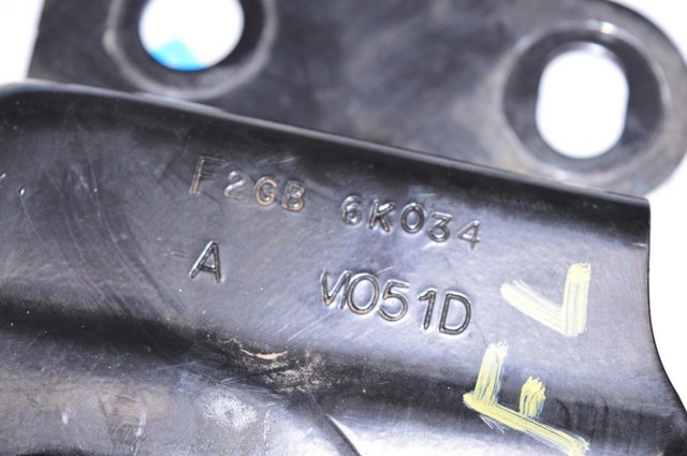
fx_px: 1487
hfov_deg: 26.0
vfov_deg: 17.4
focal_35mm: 78
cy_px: 228
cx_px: 344
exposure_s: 1/200
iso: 1600
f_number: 8
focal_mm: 52
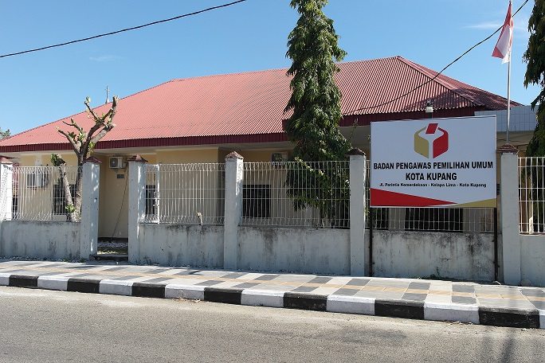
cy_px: 182
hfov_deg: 57.2
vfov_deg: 40.0
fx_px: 500
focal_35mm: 33
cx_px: 272
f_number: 6.3
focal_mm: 22
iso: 100
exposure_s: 1/250
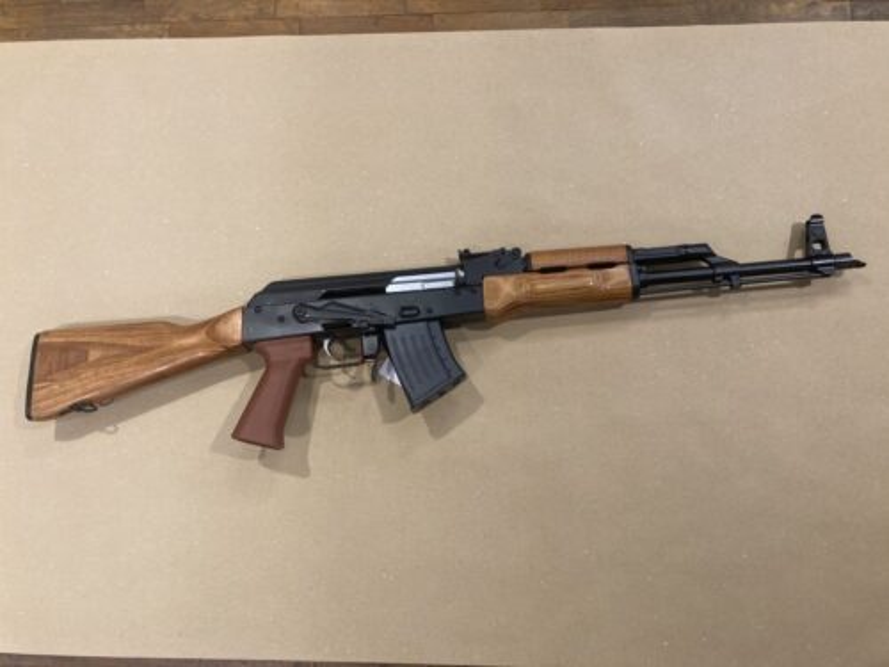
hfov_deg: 63.4
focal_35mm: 28
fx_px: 719
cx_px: 444
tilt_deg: -82.8
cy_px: 334
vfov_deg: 49.7
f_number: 1.8
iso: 160
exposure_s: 1/50
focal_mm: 3.99
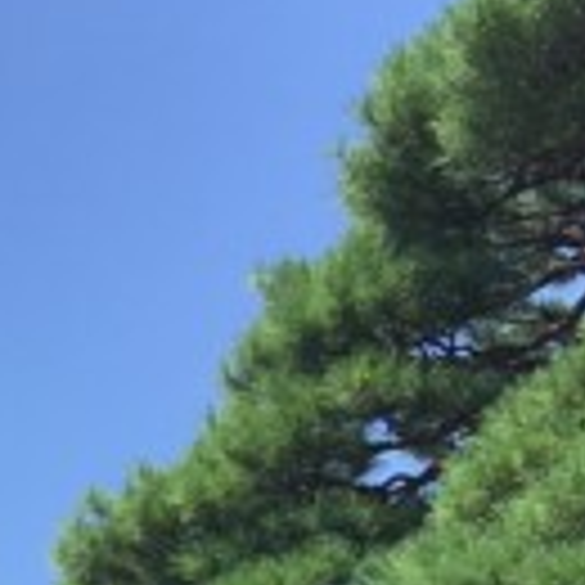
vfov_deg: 10.1
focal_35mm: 158
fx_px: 3021
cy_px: 1220
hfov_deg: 9.5
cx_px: -958
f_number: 2.2
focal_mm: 4.15
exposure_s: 1/1166
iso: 25
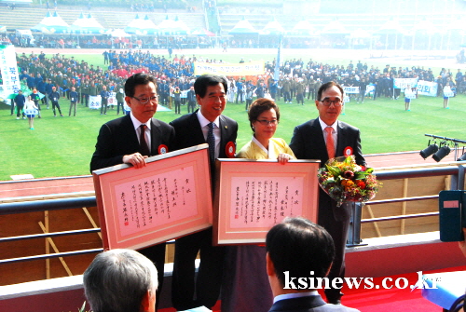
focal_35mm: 54
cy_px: 156
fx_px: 700
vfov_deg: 25.1
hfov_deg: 36.8
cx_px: 233
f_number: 13
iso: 1250
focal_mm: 36
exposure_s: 1/500
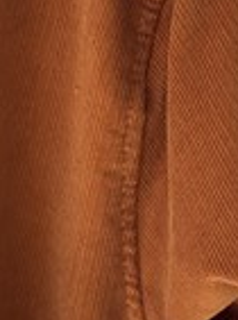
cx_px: -150
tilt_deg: -12.7
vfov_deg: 10.9
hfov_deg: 7.9
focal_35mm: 182
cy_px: 112
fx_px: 1676
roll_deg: +0.2
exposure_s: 1/171
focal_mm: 6.76
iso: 80
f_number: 1.78
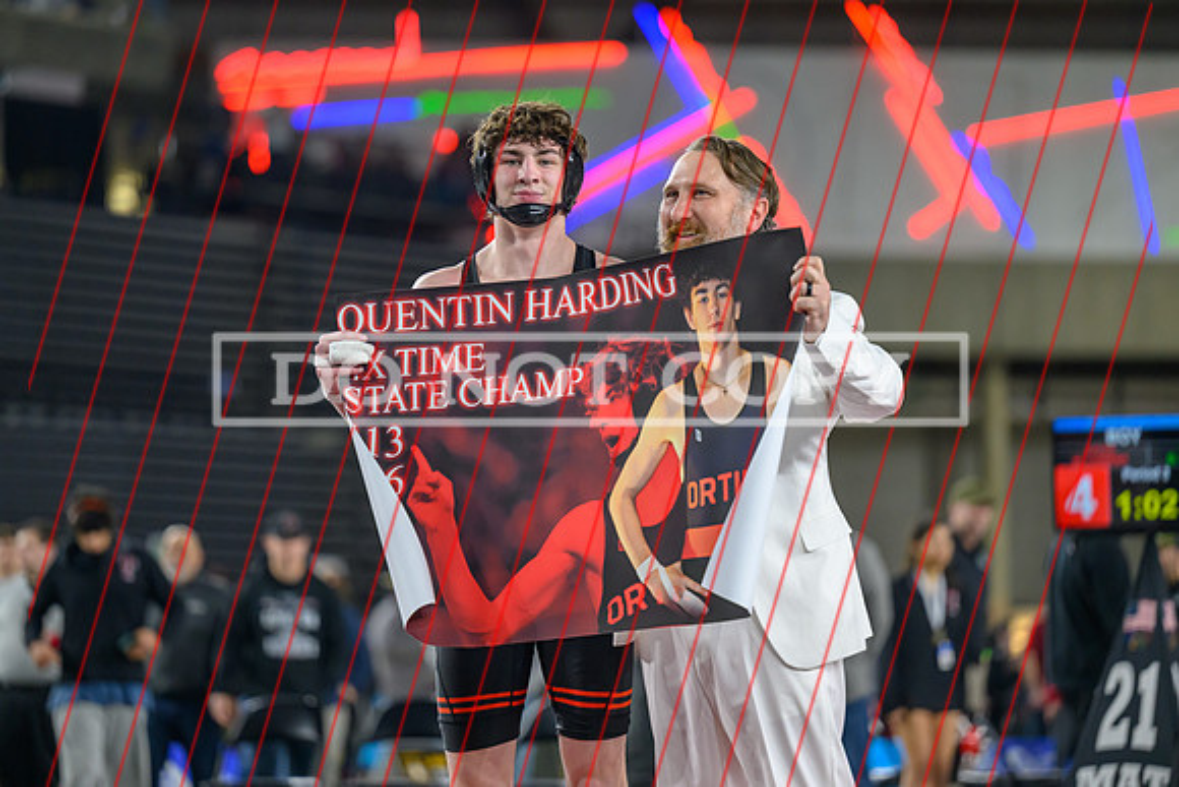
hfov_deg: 12.6
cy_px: 376
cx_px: 575
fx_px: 5357
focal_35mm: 164
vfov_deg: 8.4
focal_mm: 155
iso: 3200
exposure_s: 1/800
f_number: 2.8
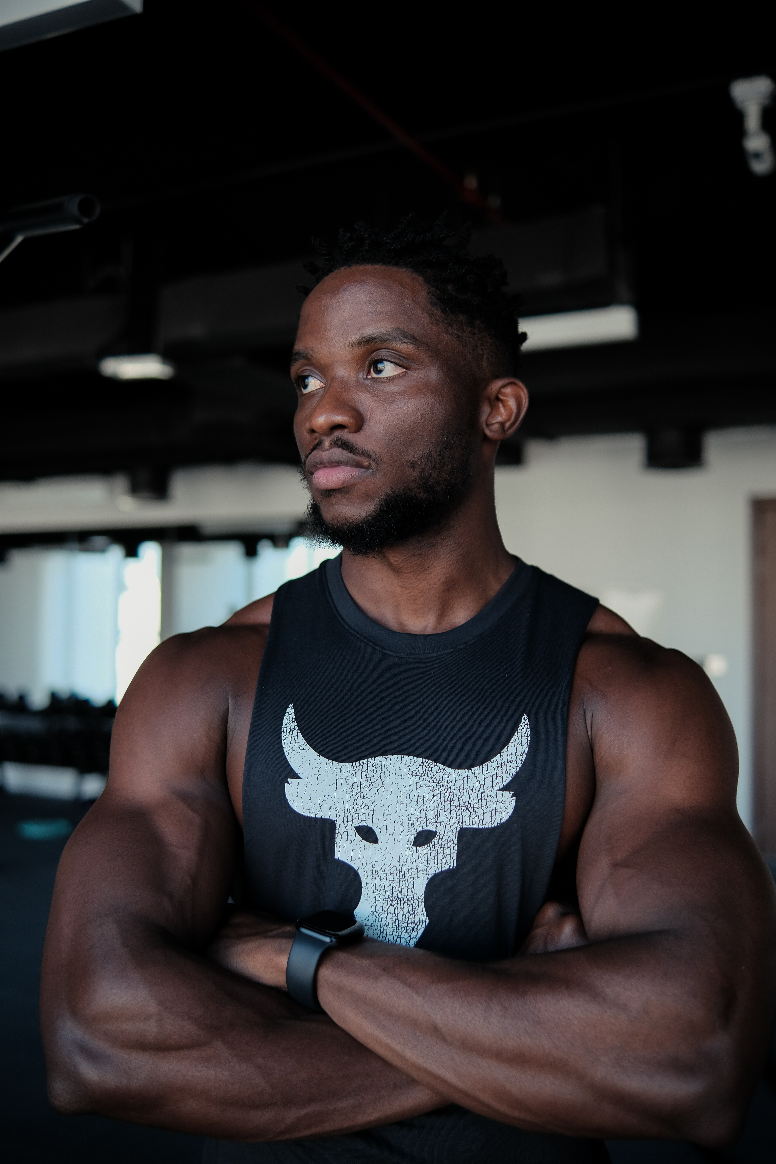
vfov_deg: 54.4
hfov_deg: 37.9
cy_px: 582
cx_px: 388
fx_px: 1132
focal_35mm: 35
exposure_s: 1/250
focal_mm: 23
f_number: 1.8
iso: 640
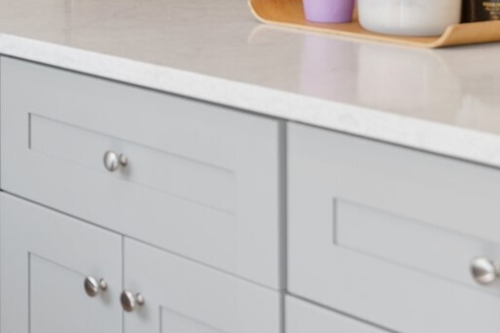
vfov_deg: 11.5
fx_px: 1597
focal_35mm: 115
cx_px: -200
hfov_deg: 16.5
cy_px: -145
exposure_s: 1/60
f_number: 3.5
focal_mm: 35
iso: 400
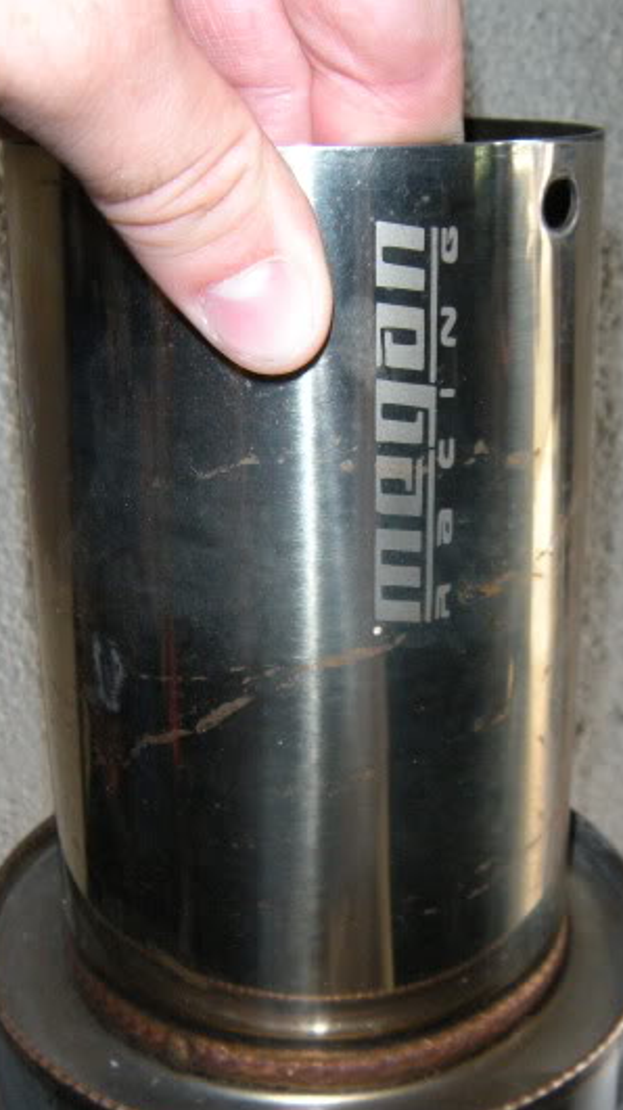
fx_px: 1353
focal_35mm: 46
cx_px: 374
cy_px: 514
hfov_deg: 25.9
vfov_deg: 44.6
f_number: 3.8
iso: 200
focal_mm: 5.9
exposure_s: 1/44
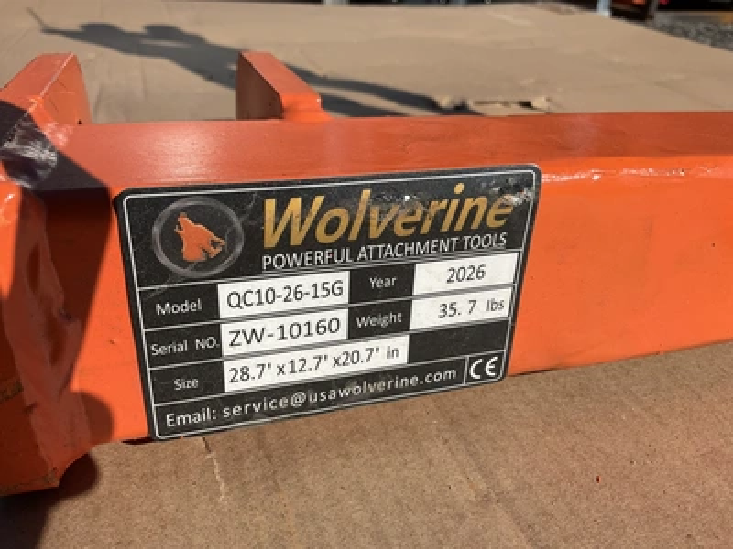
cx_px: 366
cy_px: 274
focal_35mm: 29
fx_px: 614
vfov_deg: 48.2
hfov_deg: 61.7
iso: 25
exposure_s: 1/3125
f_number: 1.8
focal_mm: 3
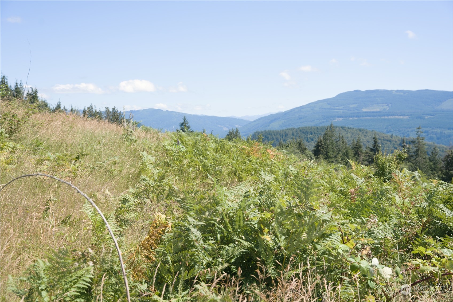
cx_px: 226
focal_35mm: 44
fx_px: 557
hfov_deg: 44.2
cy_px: 151
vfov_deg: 30.3
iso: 100
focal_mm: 44.3
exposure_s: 1/400
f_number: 5.6
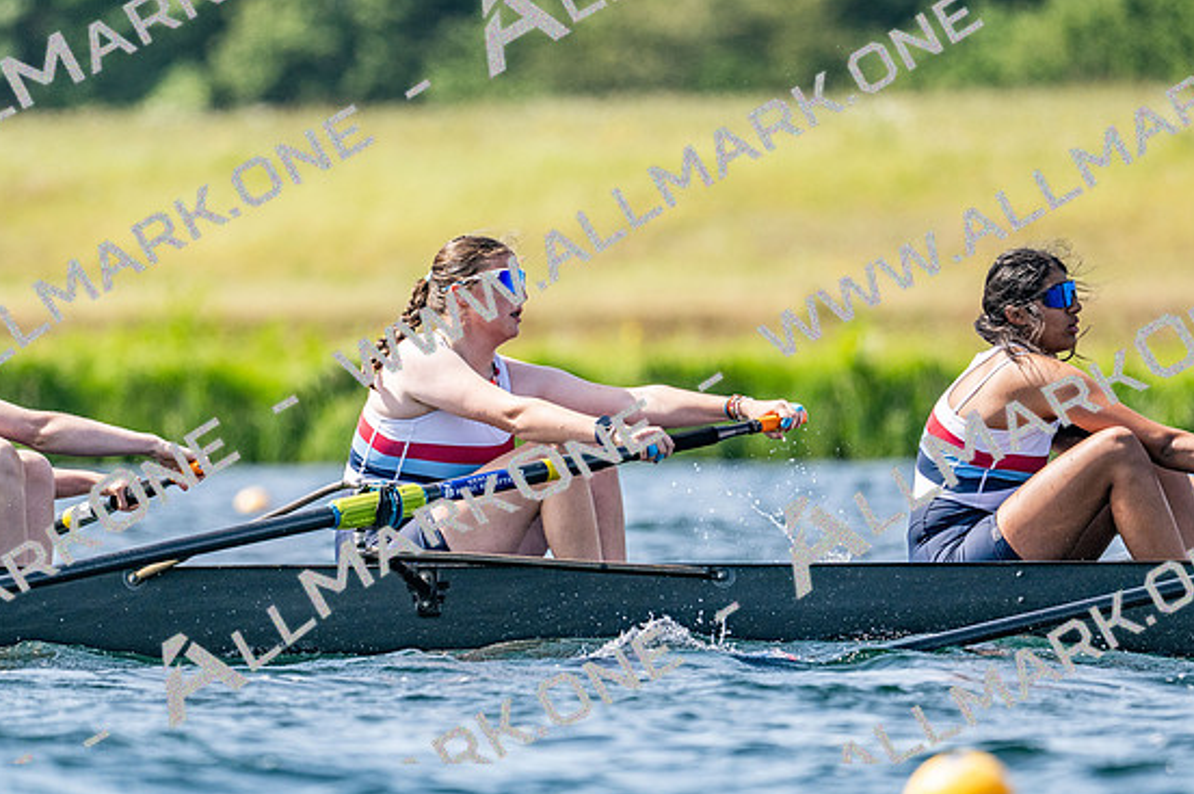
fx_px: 20909
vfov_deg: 2.2
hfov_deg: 3.3
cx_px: 599
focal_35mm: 631
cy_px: 394
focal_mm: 400
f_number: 4.5
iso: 320
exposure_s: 1/2500
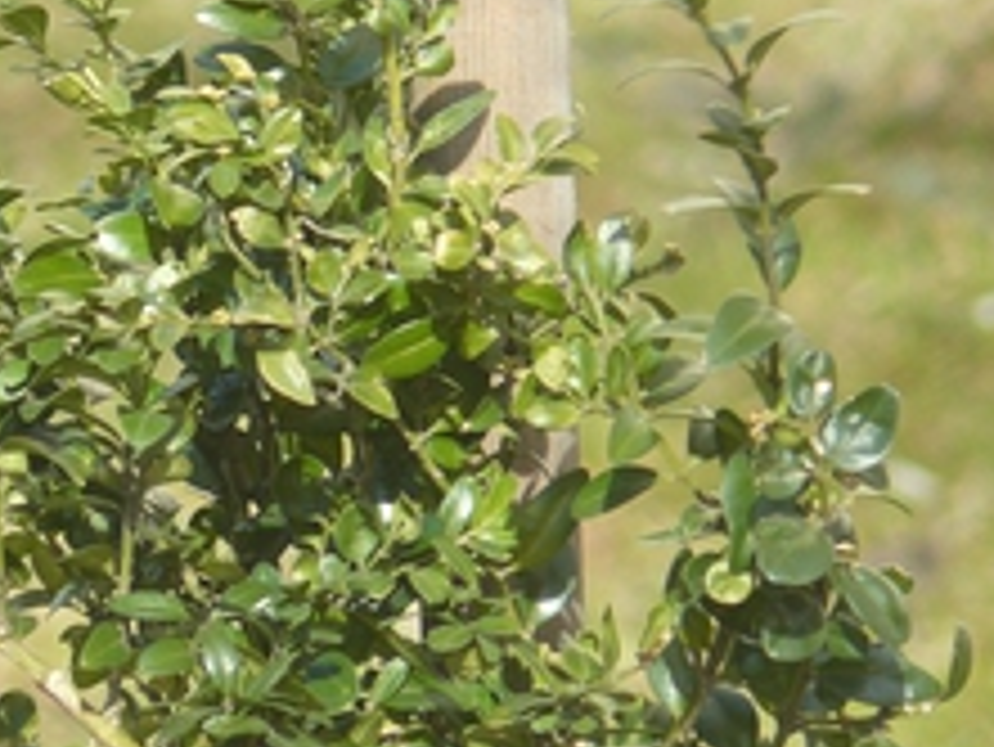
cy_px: 194
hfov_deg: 2.3
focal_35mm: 879
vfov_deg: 1.7
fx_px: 25254
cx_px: 279
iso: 100
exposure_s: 1/125
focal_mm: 72
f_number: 4
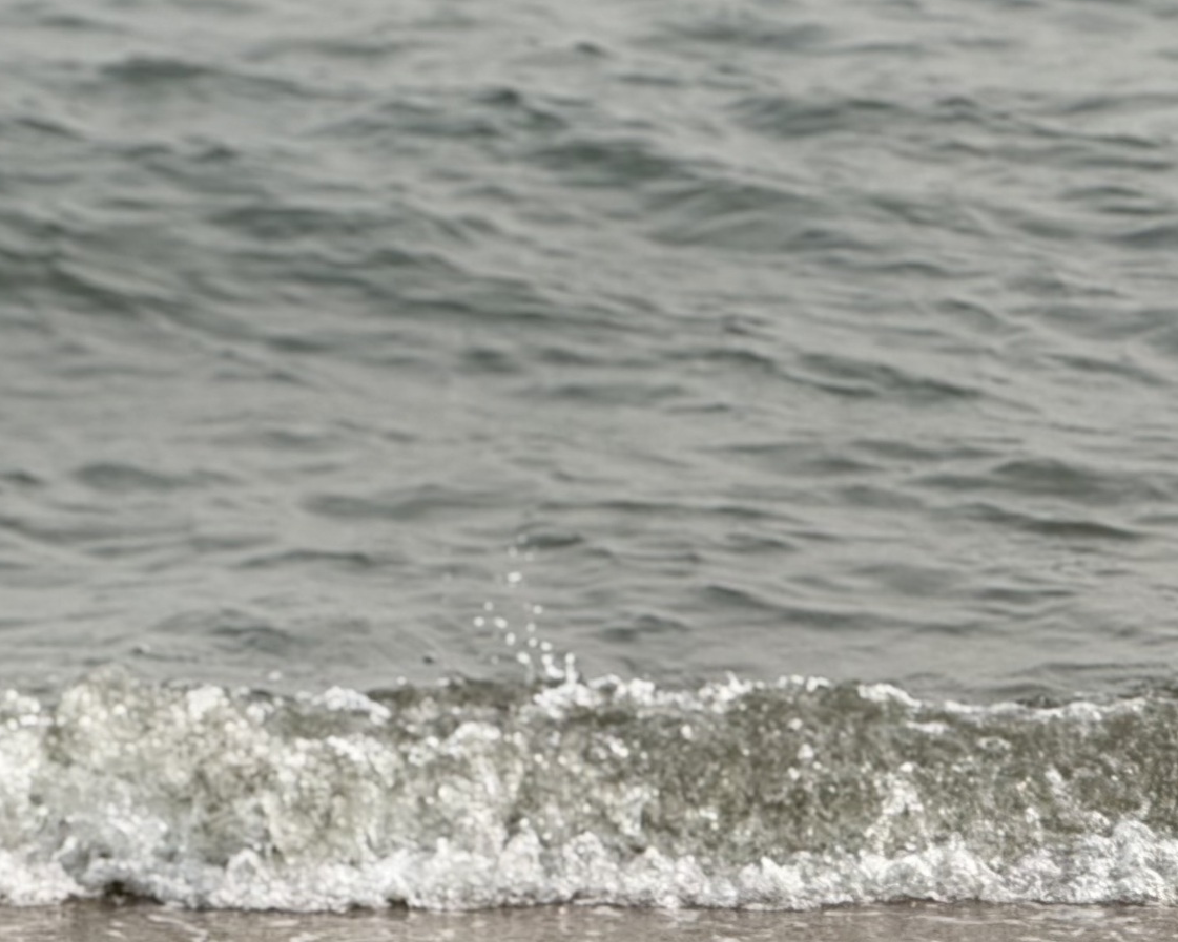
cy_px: 1068
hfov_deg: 6.0
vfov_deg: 4.8
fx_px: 11192
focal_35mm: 321
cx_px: -247
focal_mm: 15.66
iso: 50
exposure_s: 1/1730
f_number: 2.8
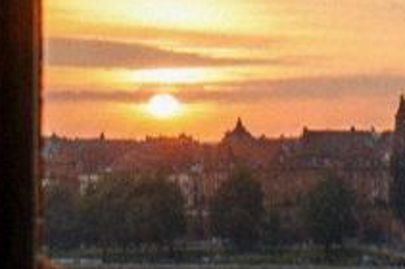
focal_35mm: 223
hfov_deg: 8.8
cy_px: 219
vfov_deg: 6.1
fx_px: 2505
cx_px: 764
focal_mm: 47
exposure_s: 1/50
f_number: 5
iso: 3200
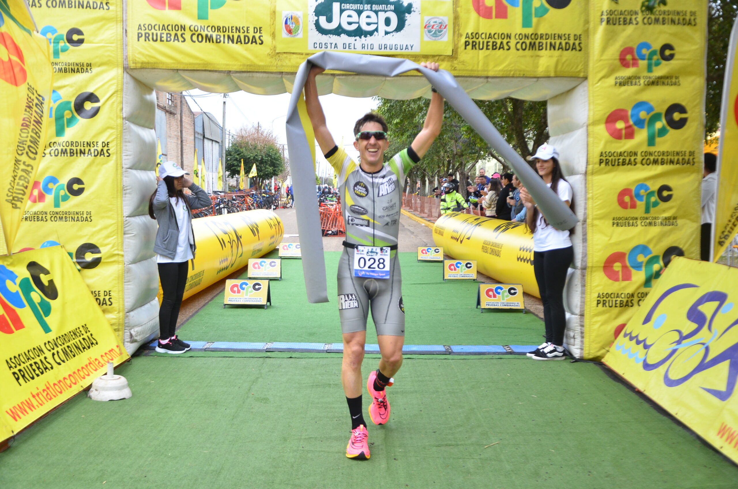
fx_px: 767
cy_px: 244
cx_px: 369
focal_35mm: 38
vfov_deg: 35.3
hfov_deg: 51.4
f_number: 4
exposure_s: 1/400
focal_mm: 25
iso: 640
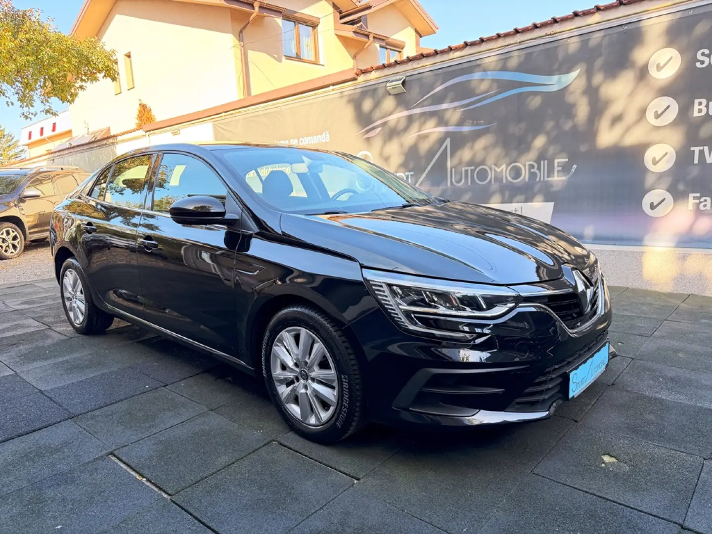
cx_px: 356
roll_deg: +2.8
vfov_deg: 56.8
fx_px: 494
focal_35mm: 24
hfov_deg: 71.6
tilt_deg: -9.5
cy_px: 267
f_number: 1.78
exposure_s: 1/214
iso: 125
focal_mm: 6.76
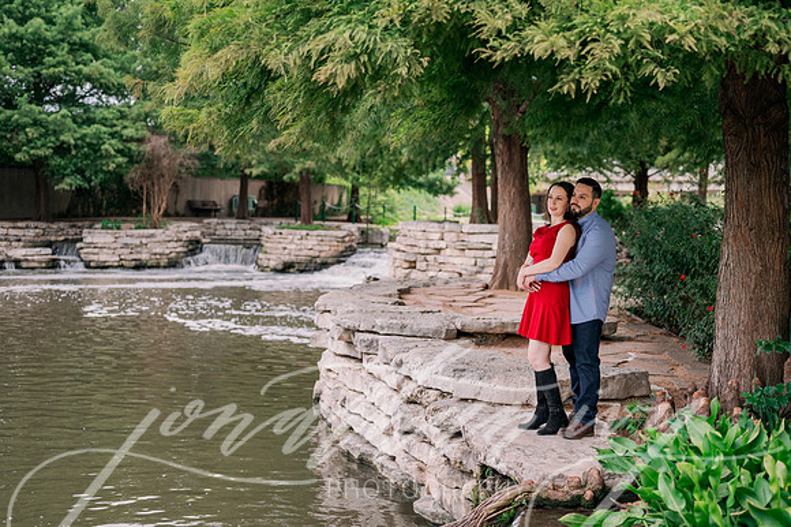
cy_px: 264
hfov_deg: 39.6
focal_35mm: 50
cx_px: 396
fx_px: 1098
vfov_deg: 27.0
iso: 1250
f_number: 2.5
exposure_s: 1/320
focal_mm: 50
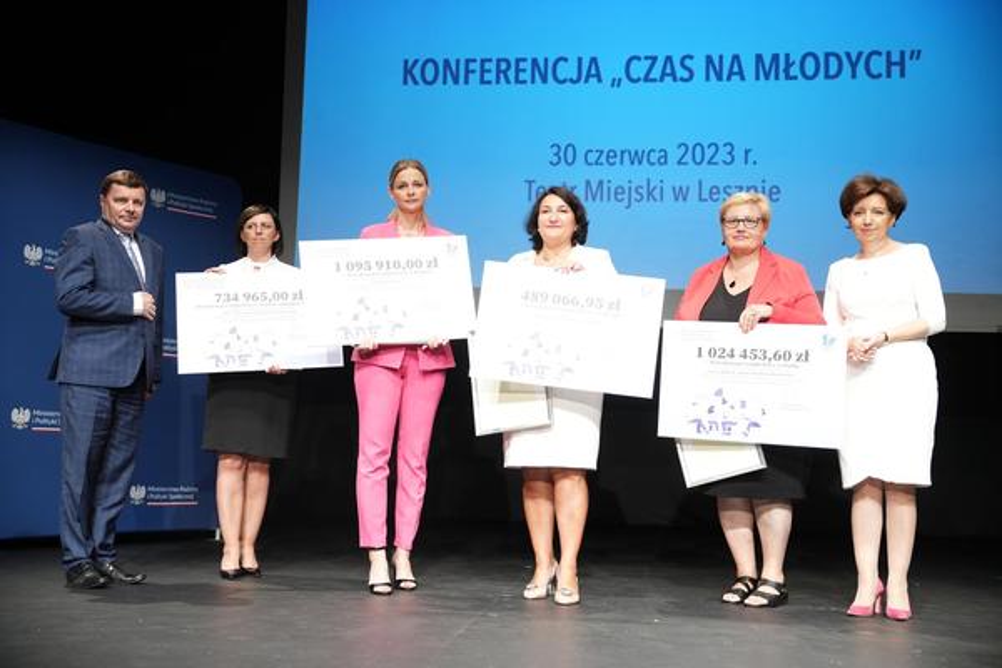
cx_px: 501
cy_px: 334
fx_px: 1225
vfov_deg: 30.5
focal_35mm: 44
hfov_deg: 44.5
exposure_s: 1/200
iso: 2000
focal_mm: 44
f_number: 2.8
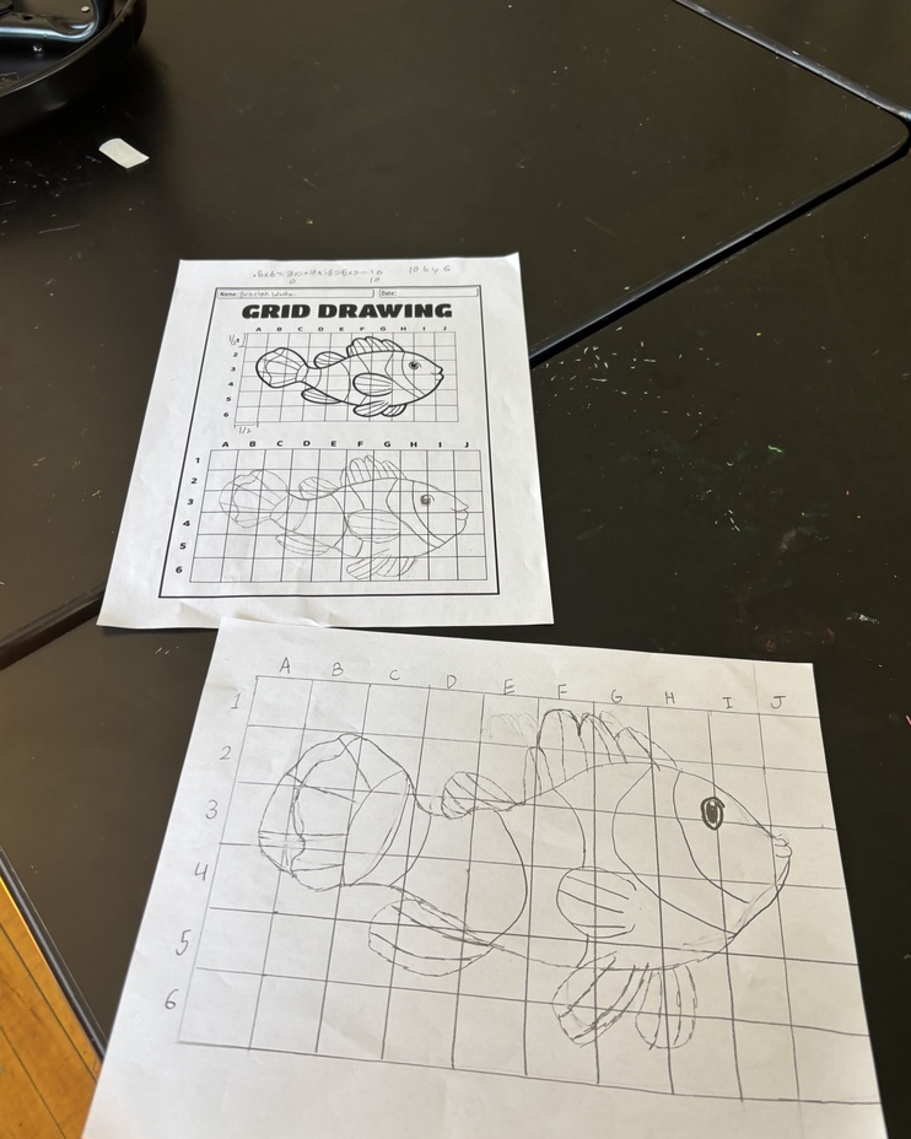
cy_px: 573
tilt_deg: -54.3
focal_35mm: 28
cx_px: 459
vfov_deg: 62.2
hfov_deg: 51.5
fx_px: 944
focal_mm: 5.96
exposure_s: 1/121
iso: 80
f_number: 1.6
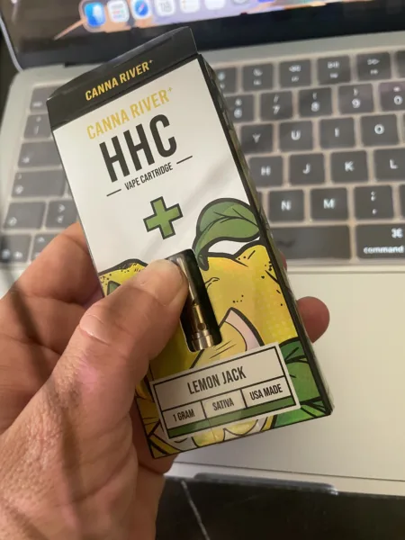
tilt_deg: -68.5
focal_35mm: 26
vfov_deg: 67.3
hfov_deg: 53.1
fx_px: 406
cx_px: 202
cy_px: 270
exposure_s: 1/60
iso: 500
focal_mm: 4.2
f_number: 1.6
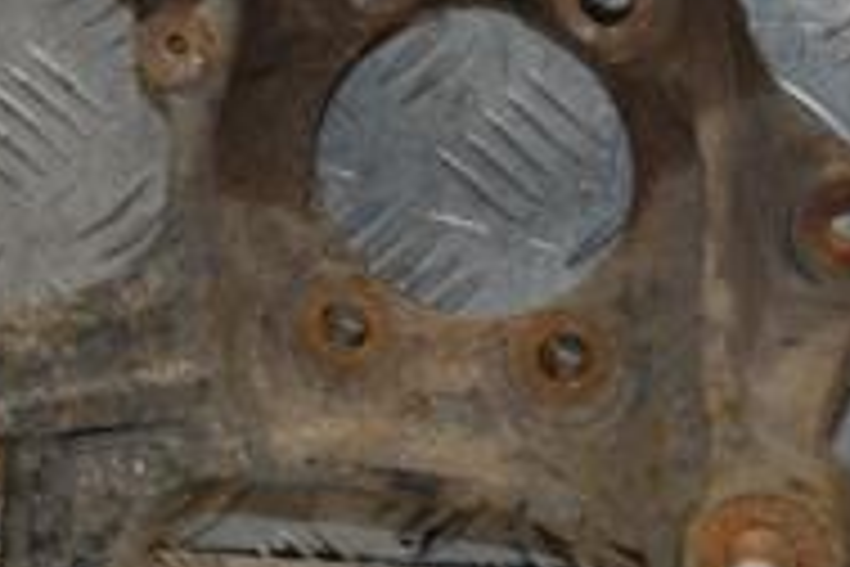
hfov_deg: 10.8
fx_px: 4486
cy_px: 243
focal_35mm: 190
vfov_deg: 7.2
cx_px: 490
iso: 800
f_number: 5.6
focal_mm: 40
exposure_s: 1/200
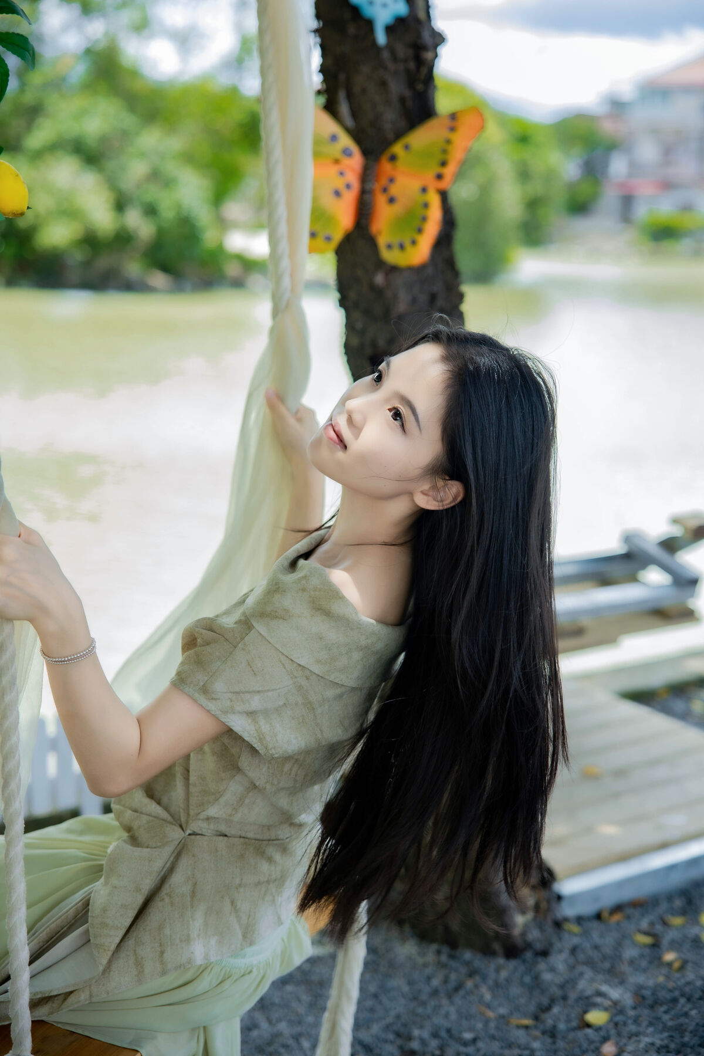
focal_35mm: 57
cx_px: 352
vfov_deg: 35.1
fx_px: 1672
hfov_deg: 23.8
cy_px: 528
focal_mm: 57
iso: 100
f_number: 2.8
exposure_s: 1/250
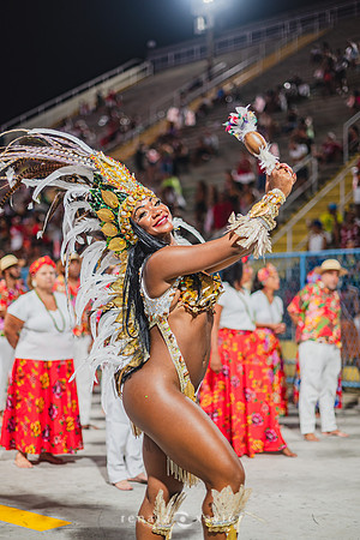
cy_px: 270
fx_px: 750
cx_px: 180
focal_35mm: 50
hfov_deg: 27.0
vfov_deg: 39.6
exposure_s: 1/320
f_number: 1.8
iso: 320
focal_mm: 50
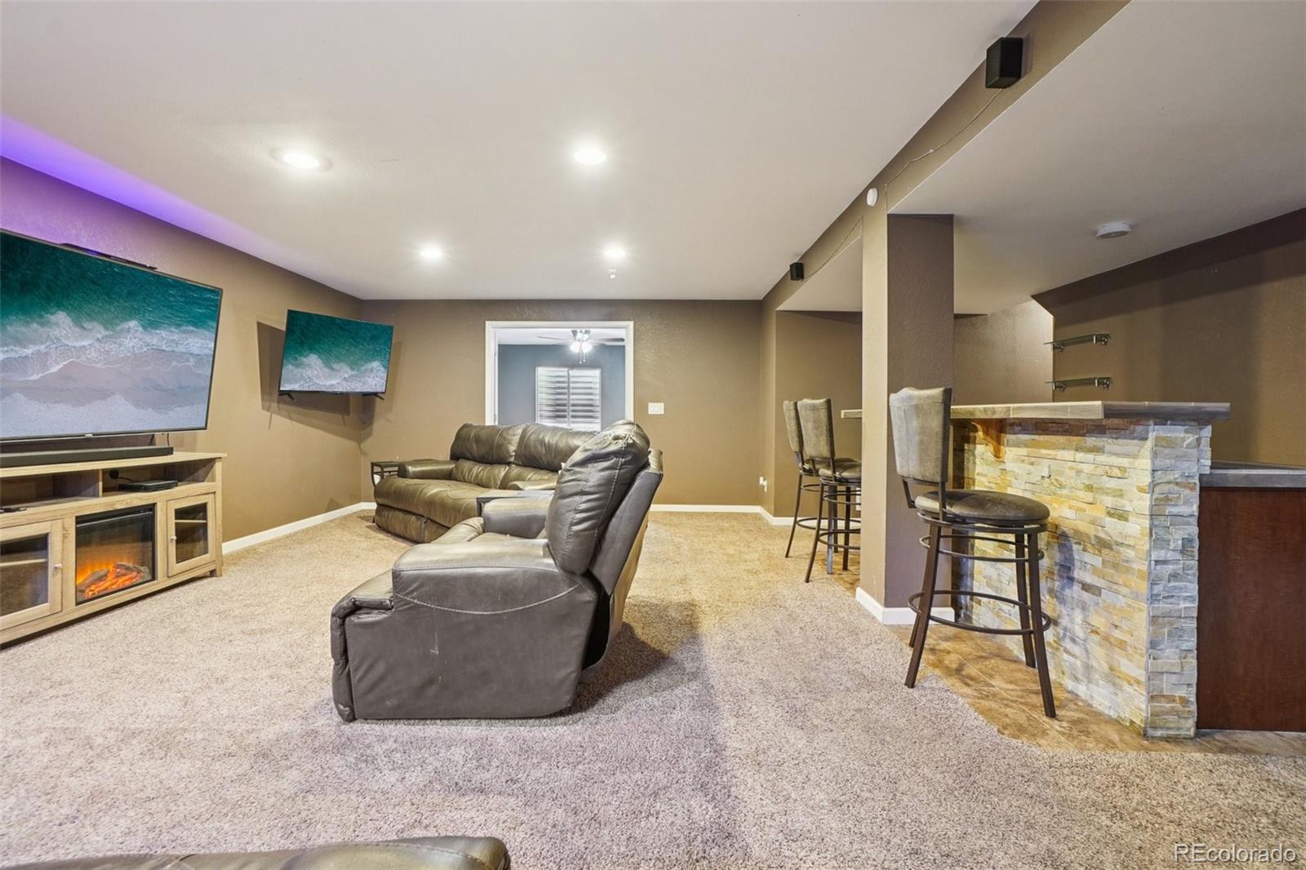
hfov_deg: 100.4
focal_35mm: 15
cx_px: 653
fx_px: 544
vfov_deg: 77.3
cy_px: 435
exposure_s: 1/2
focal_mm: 10
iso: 400
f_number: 8
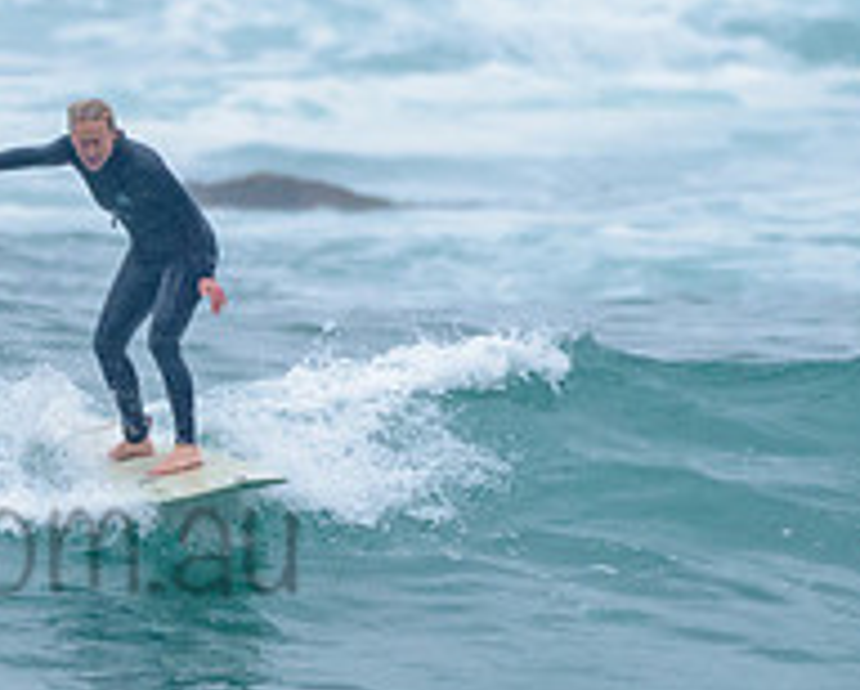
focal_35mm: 1763
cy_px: 401
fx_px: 44919
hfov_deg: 1.1
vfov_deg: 0.9
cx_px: 142
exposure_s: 1/1000
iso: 1250
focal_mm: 500
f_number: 5.6
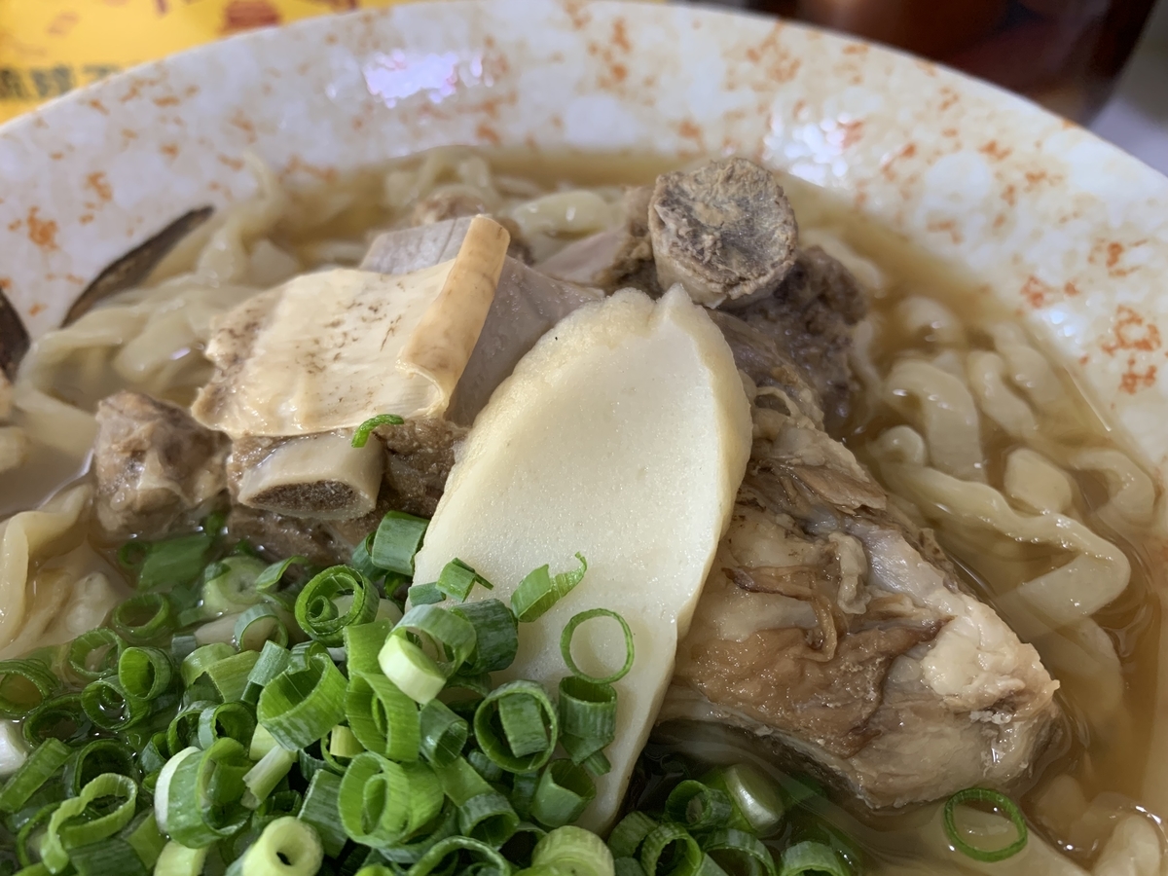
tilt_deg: -47.3
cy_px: 438
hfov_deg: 67.3
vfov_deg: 53.1
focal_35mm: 26
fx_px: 877
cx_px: 584
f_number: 1.8
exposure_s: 1/60
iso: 160
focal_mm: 4.25
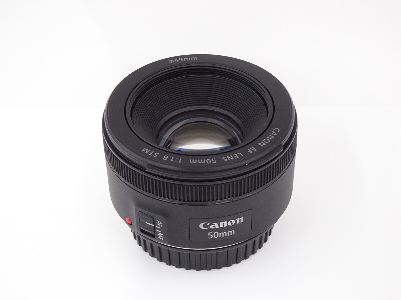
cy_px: 150
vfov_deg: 20.2
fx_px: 846
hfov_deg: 26.7
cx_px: 200
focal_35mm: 73
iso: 800
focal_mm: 12.42
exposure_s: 1/80
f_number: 5
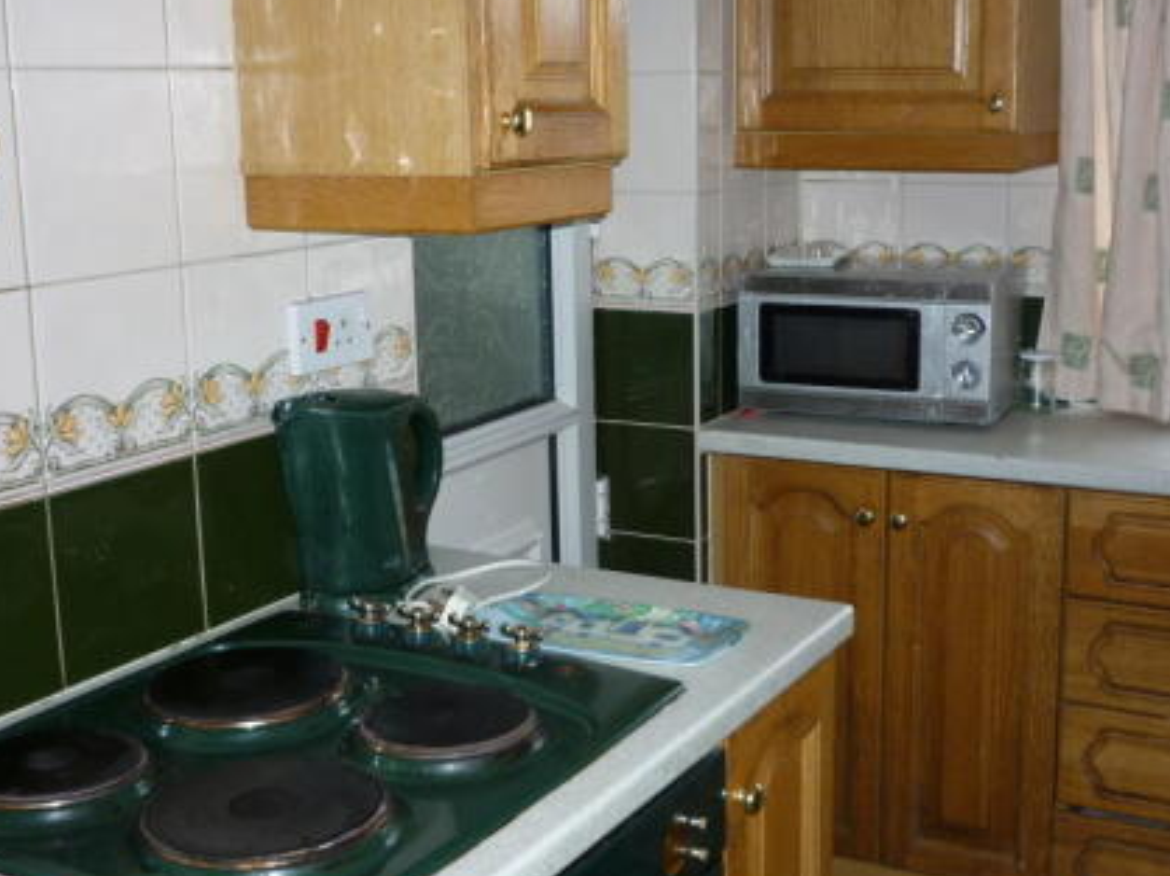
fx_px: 1554
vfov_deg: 31.5
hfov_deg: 41.2
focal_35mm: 46
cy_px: 432
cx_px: 620
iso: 100
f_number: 2.8
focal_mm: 5.5
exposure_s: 1/30
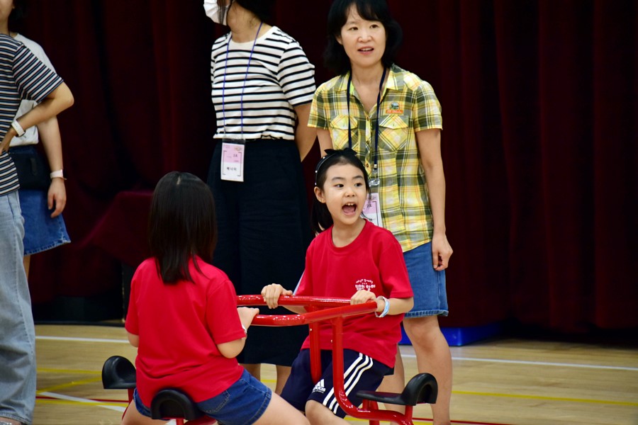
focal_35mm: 300
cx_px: 319
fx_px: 5316
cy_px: 212
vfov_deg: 4.6
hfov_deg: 6.9
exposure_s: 1/50
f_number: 6.3
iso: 800
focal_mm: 200
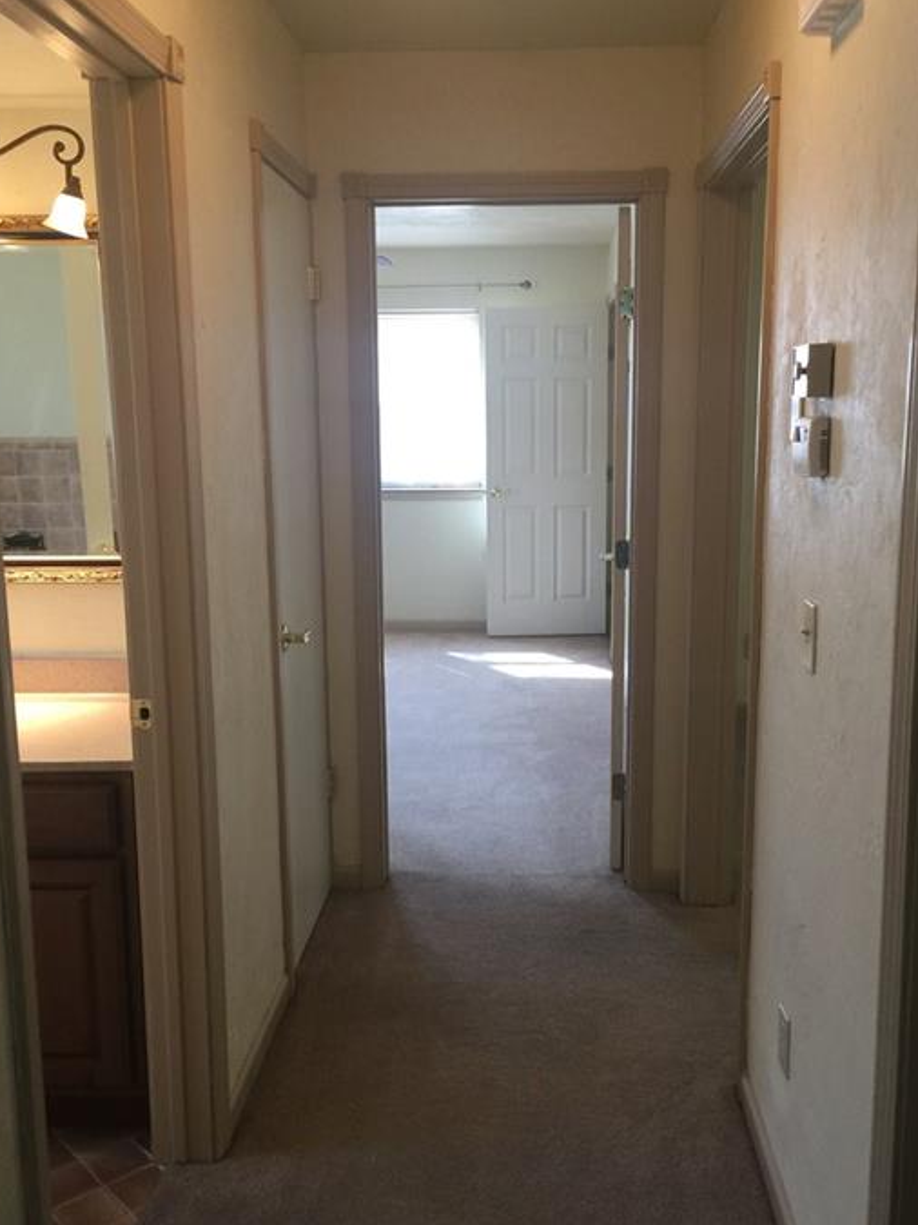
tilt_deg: -12.1
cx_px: 493
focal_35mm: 33
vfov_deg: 55.3
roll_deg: +2.4
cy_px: 633
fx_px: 1167
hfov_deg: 42.9
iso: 50
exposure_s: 1/30
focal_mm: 4.15
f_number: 2.2
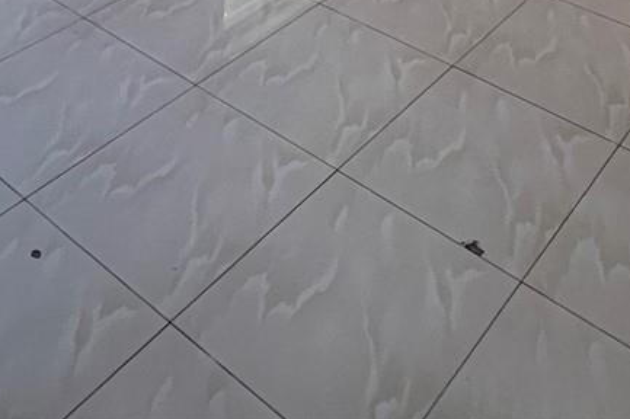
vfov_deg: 17.6
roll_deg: -1.8
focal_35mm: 50
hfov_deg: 39.2
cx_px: 419
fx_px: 874
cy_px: -450
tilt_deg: -4.6
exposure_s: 1/60
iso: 400
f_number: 1.8
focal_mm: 1.57
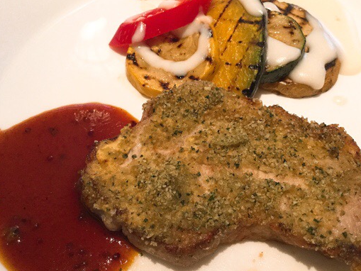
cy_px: 123
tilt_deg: -52.6
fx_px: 407
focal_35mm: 39
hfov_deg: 47.8
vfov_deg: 36.8
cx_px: 197
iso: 160
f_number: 2.4
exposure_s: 1/30
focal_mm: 3.3
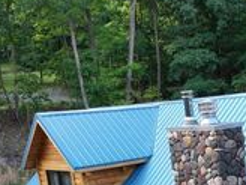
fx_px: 519
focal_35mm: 73
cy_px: 259
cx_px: 249
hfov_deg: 25.3
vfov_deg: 18.4
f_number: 2.8
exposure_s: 1/25
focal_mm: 12.29
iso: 100
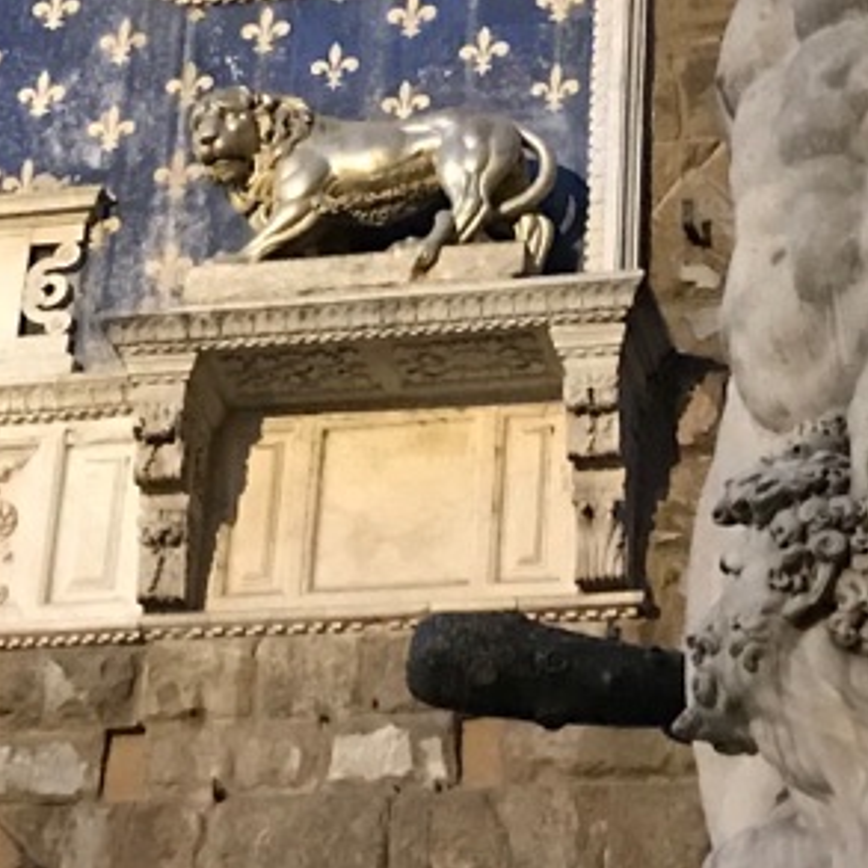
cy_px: 234
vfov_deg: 12.9
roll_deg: -5.1
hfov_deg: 12.9
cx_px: 299
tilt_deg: +33.4
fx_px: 3830
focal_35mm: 135
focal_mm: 3.99
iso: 80
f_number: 1.8
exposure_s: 1/5
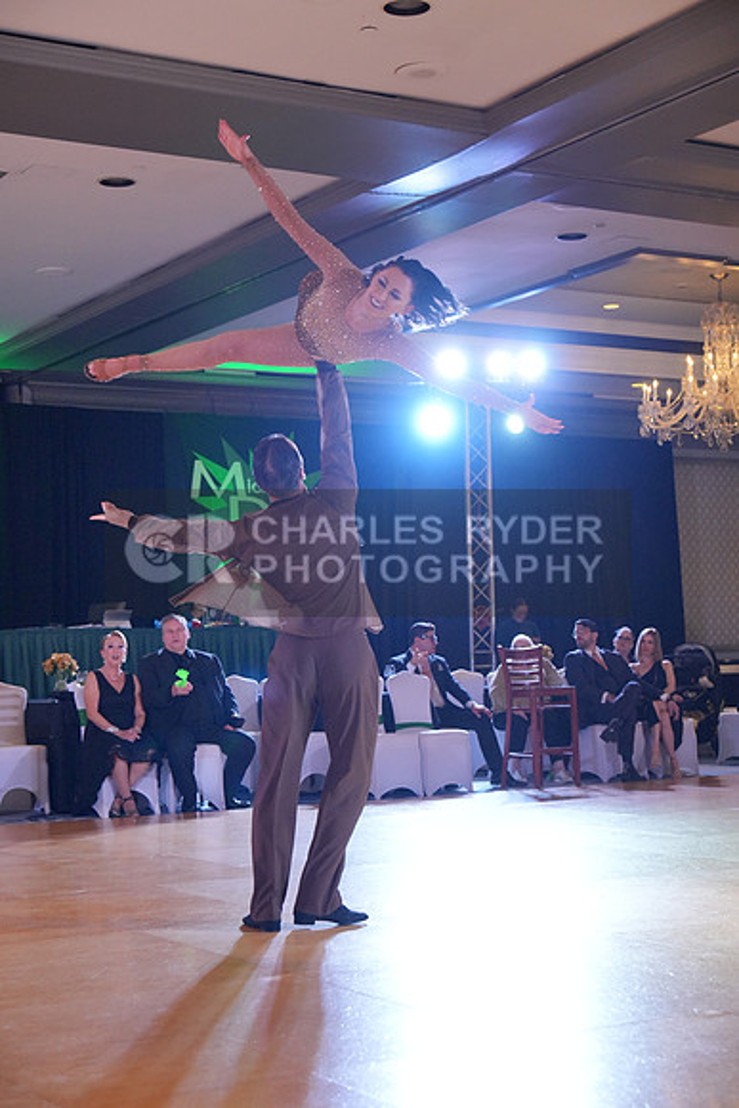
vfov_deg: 33.9
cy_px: 554
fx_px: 1815
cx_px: 370
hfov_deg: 23.0
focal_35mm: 59
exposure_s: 1/400
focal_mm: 59
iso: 4000
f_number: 4
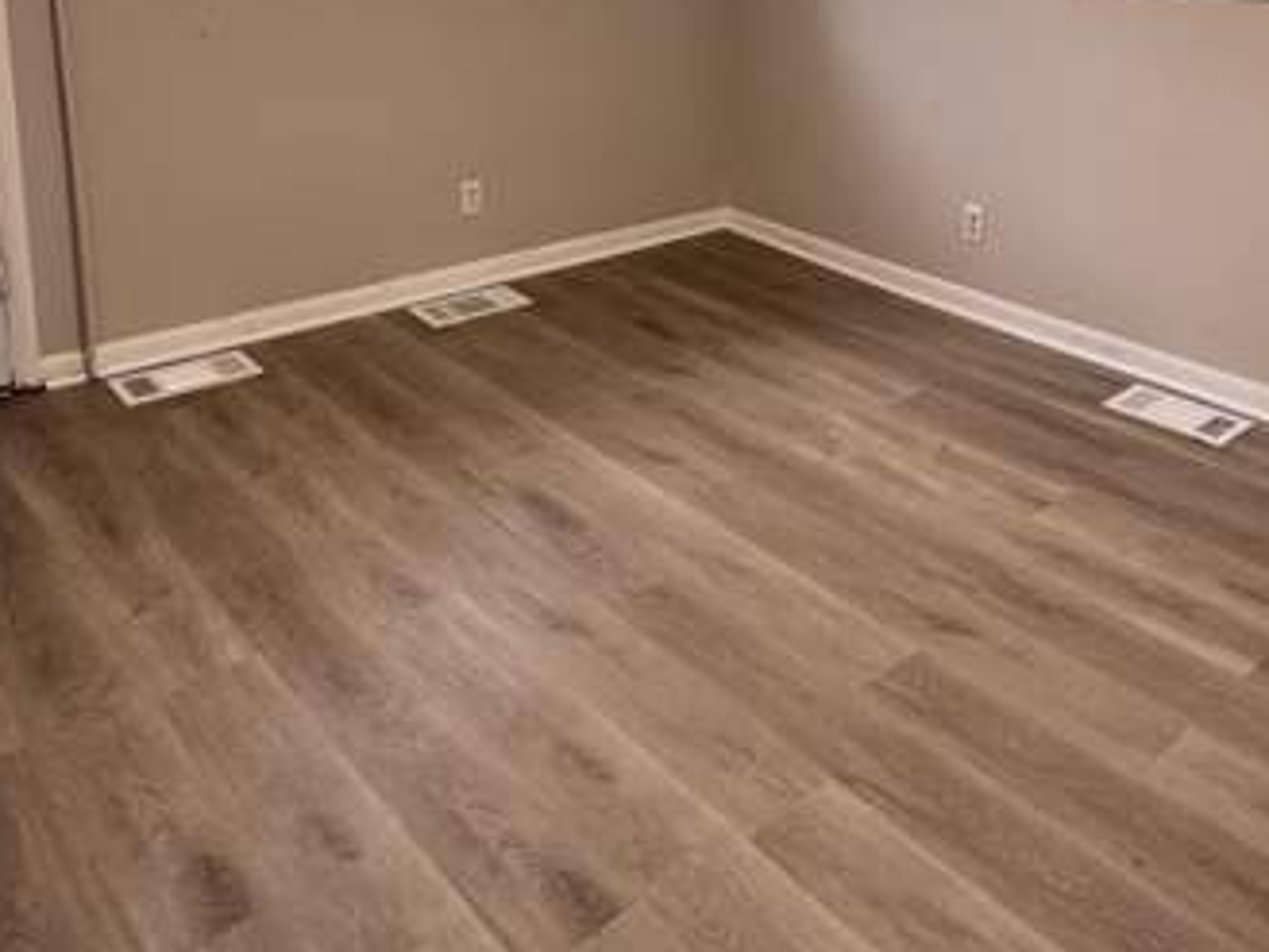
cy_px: 85
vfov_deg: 38.7
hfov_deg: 53.2
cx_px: 818
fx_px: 1247
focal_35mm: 34
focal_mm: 2.22
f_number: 2.2
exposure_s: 1/120
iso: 160
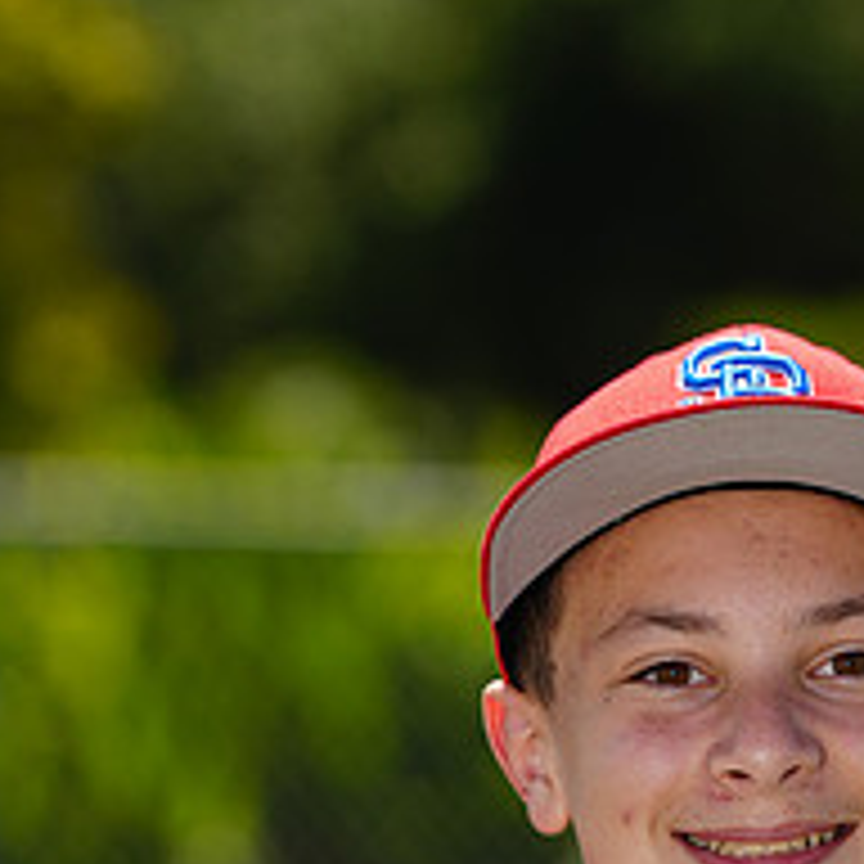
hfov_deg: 3.4
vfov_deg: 3.4
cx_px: 569
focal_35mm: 513
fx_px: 14486
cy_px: 1215
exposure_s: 1/250
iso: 50
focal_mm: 200
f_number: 5
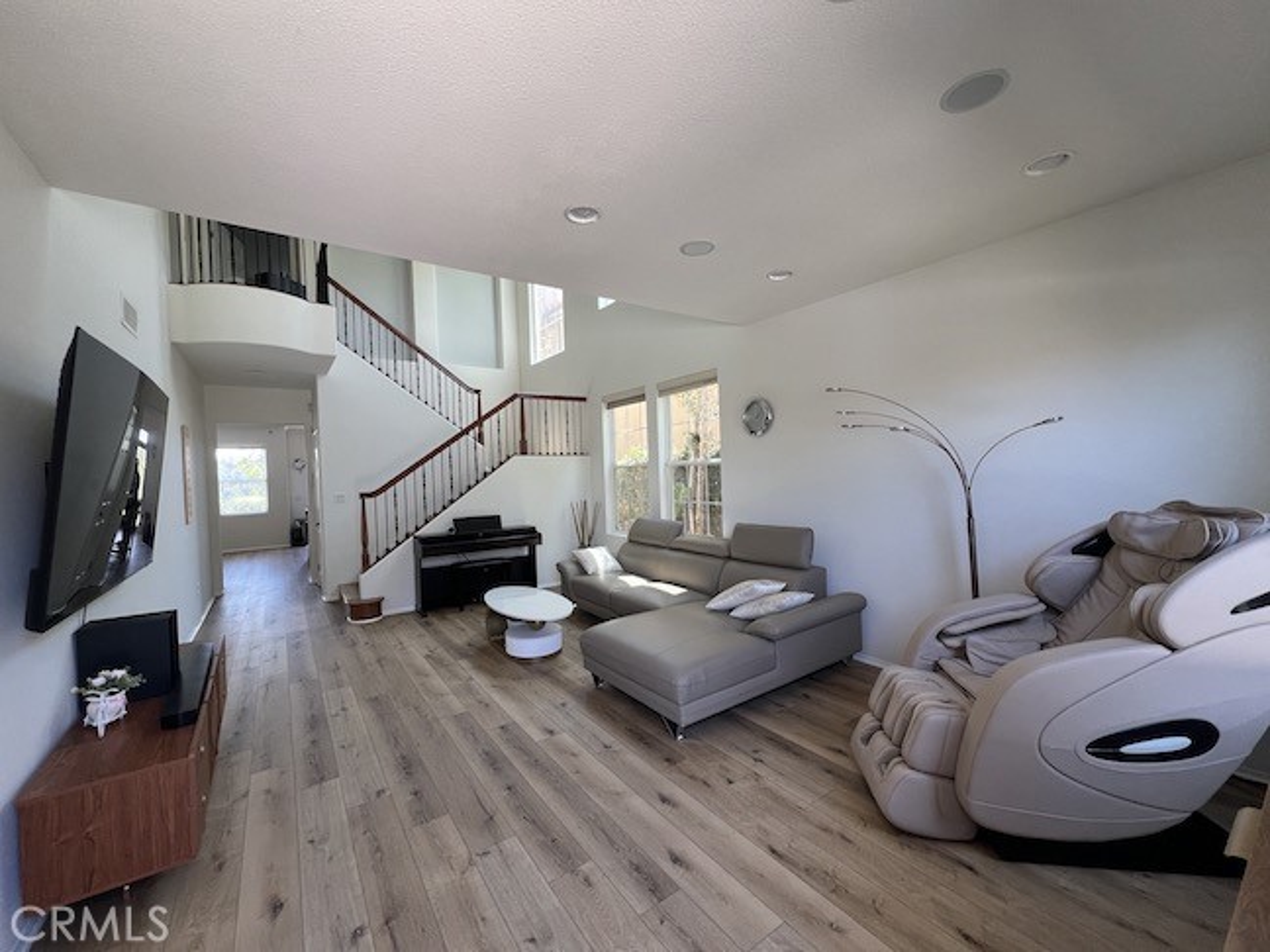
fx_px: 477
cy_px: 476
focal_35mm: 13
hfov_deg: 106.2
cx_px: 635
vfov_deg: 89.9
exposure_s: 1/99
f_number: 1.8
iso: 80
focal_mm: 1.57
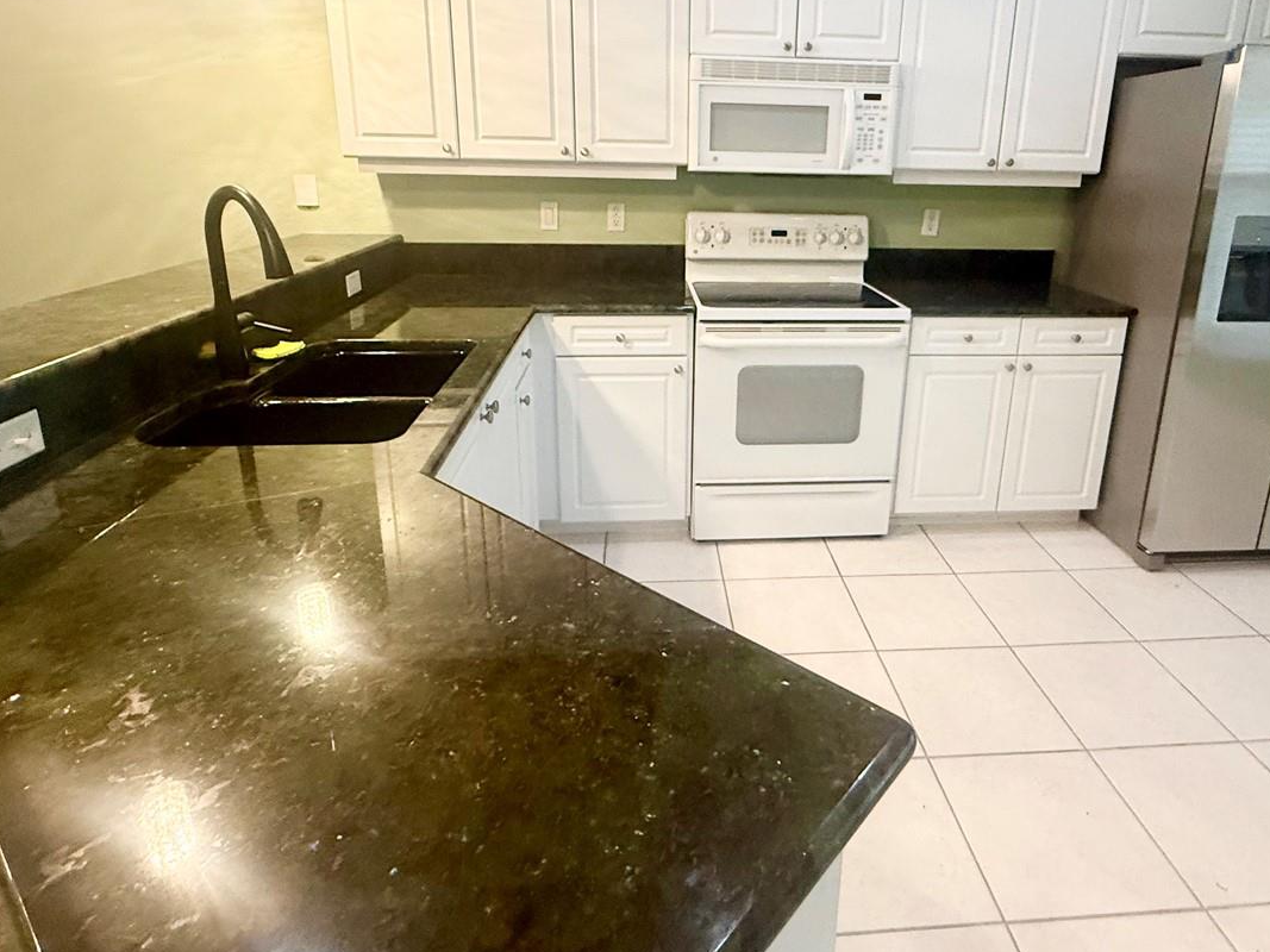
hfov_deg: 78.6
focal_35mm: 21
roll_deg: -1.1
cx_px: 715
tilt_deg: -15.3
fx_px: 770
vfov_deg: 62.6
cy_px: 358
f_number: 2.2
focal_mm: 2.22
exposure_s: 1/60
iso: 400
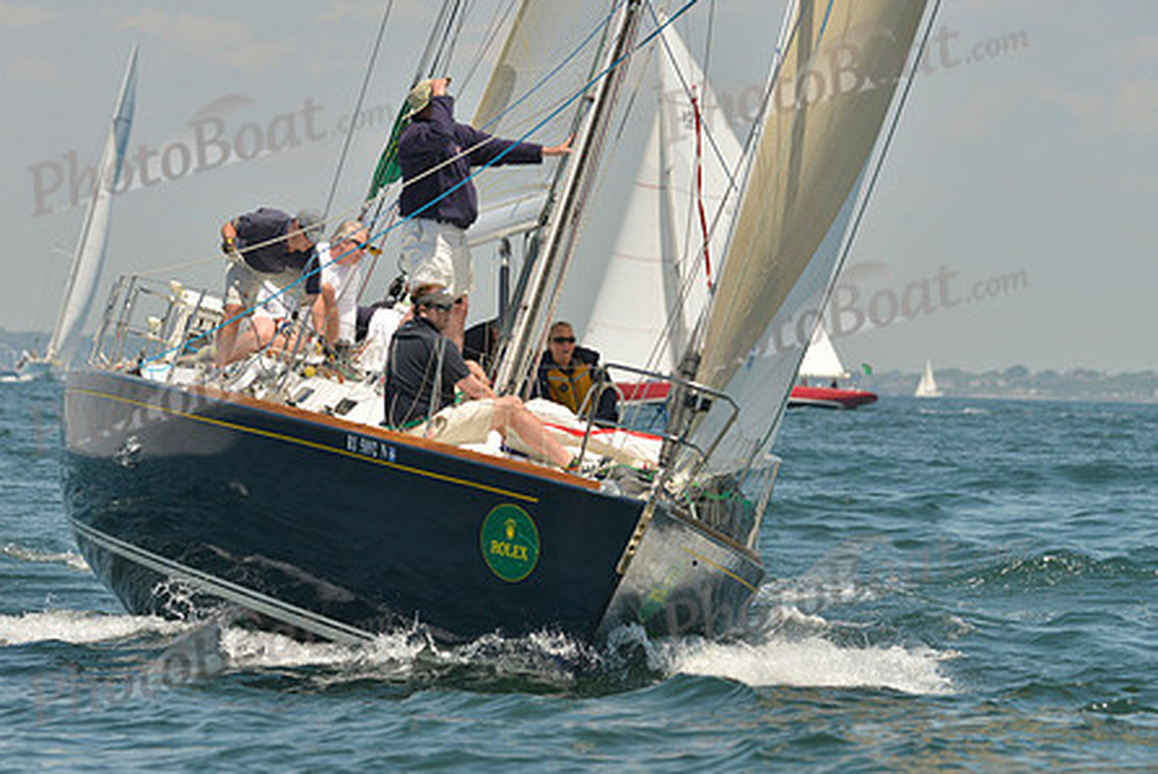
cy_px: 487
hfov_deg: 7.9
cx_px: 530
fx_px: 8368
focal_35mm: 260
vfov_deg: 5.3
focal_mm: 200
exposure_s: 1/1250
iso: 280
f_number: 7.1
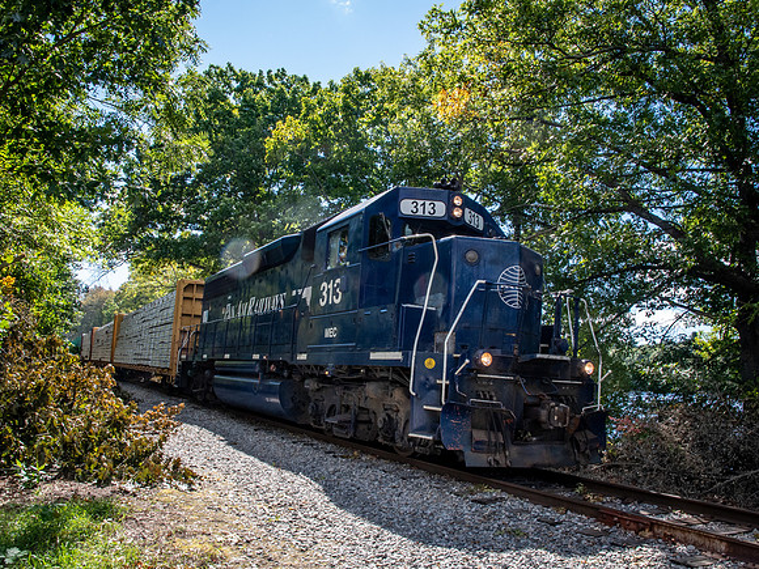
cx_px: 388
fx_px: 602
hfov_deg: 64.4
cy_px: 294
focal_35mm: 27
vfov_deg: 50.6
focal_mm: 16
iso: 500
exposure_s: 1/250
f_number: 11
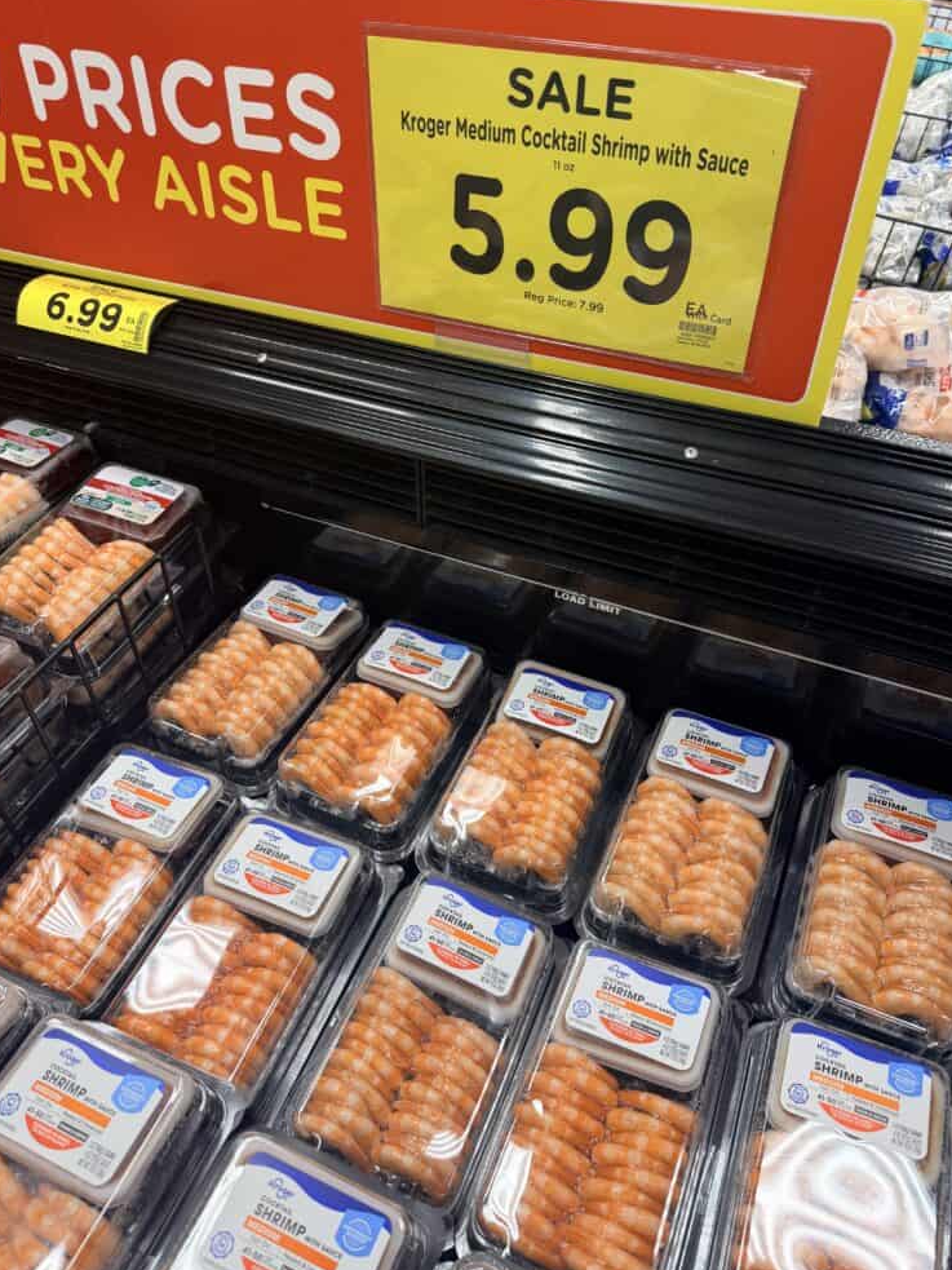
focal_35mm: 25
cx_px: 483
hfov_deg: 54.9
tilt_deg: -39.3
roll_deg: -1.2
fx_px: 917
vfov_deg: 69.4
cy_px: 615
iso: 80
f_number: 1.78
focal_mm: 6.76
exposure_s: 1/148
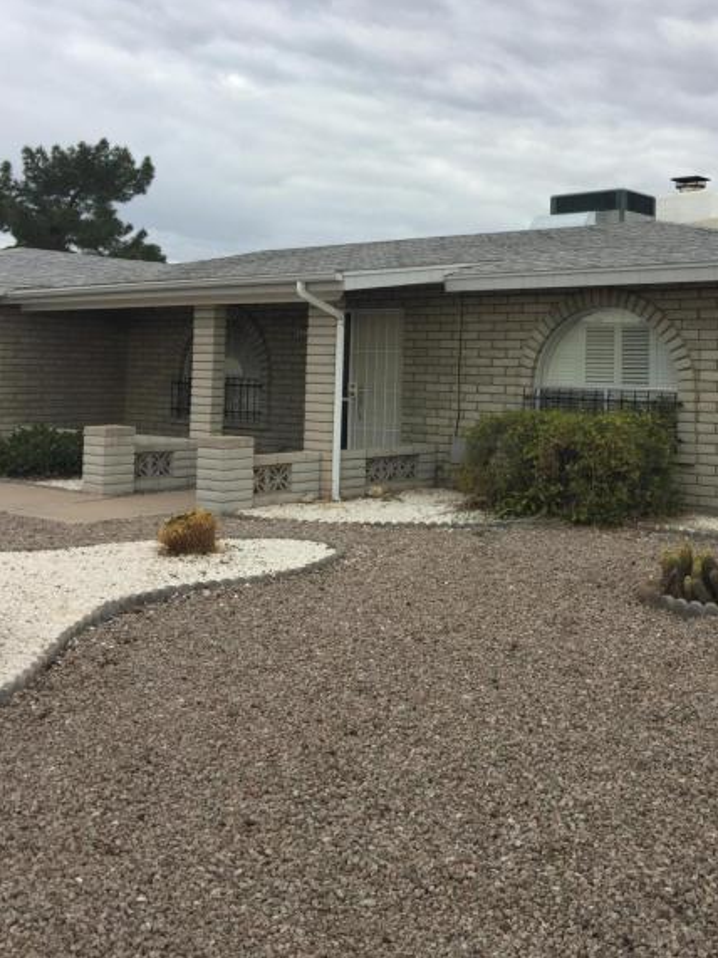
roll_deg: -1.7
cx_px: 453
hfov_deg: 36.6
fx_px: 1079
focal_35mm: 39
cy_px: 342
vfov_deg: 47.3
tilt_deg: +2.2
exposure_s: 1/1014
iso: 32
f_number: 2.2
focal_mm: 4.15
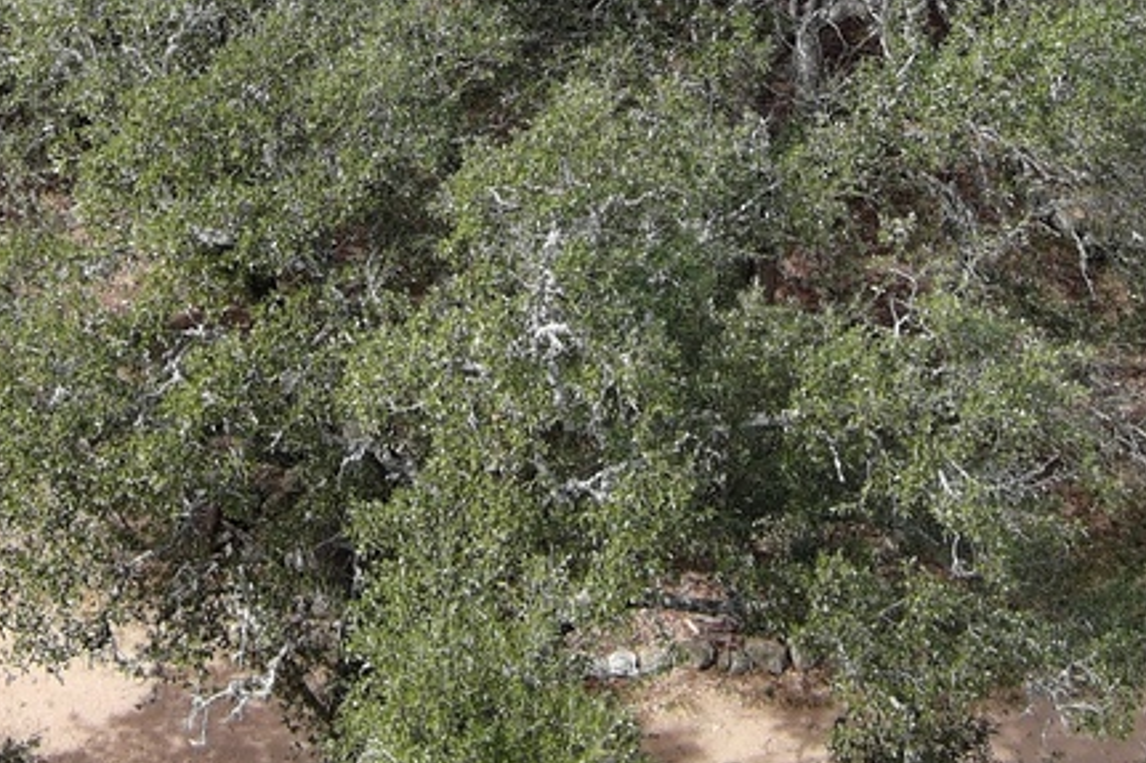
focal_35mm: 109
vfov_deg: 12.0
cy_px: -388
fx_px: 3468
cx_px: 324
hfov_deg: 18.7
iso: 100
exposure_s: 1/633
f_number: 2.8
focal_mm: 10.57
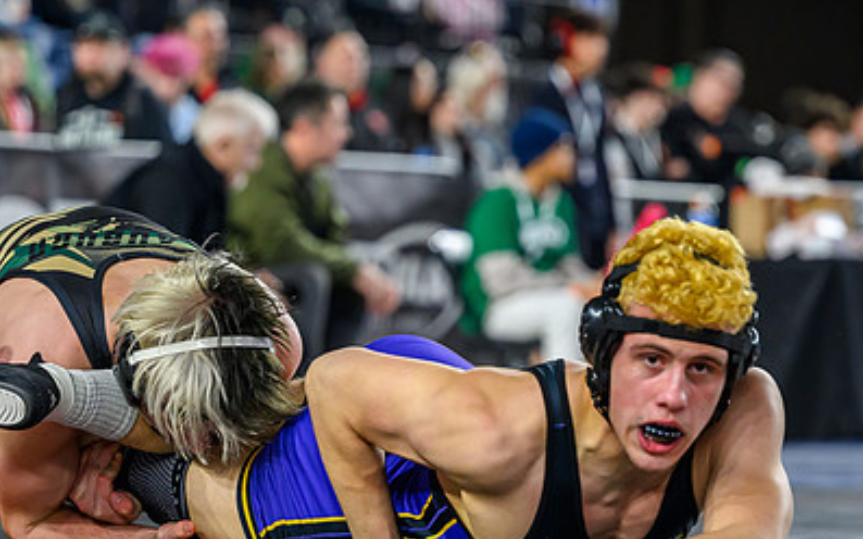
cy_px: 261
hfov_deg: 9.1
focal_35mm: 230
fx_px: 5409
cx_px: 436
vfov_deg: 5.7
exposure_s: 1/800
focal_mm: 110
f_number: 2.8
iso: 2500
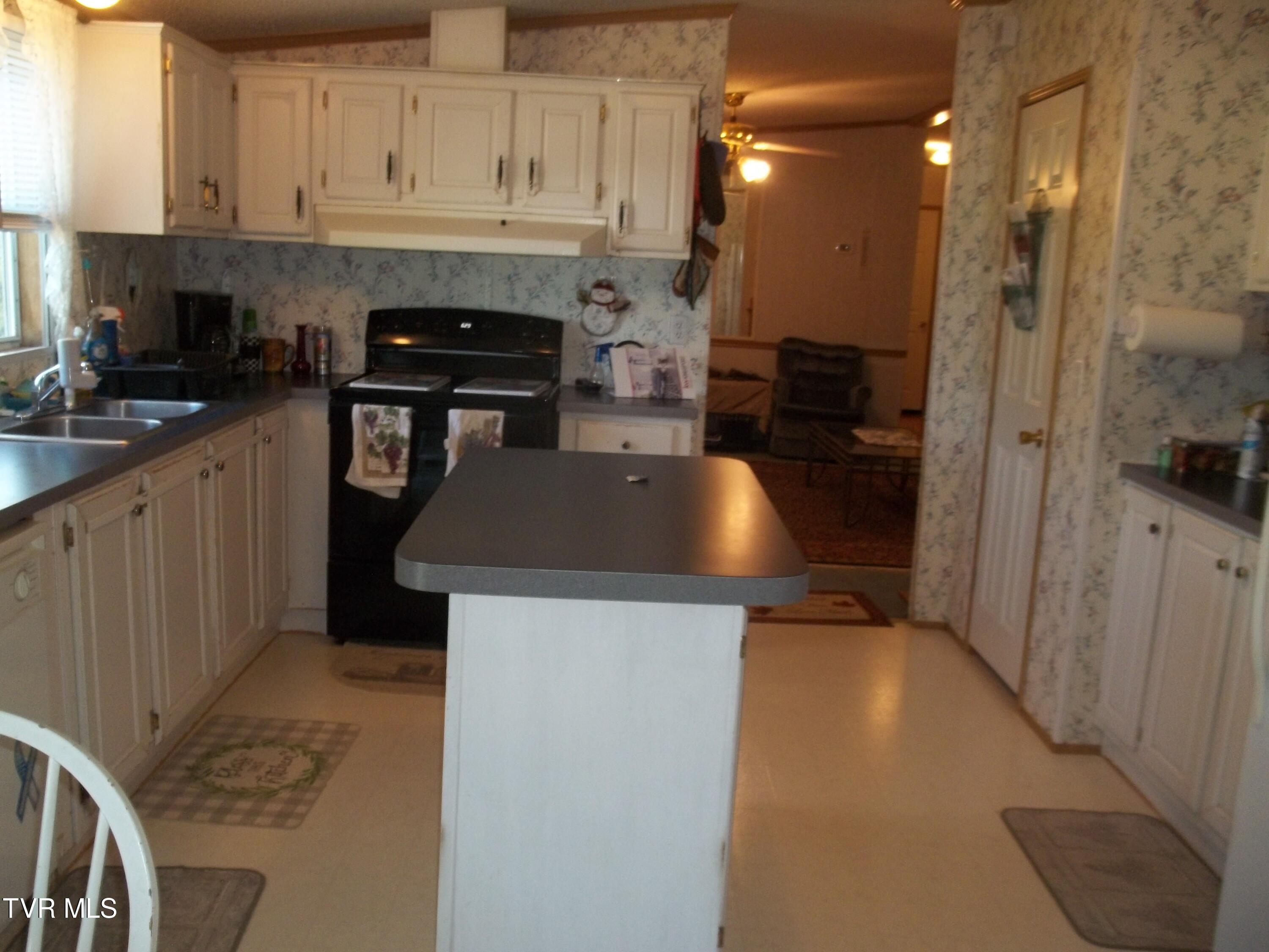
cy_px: 476
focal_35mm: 33
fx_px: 1210
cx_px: 634
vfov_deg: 42.9
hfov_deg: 55.4
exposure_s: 1/30
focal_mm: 5.9
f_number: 3.3
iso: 160
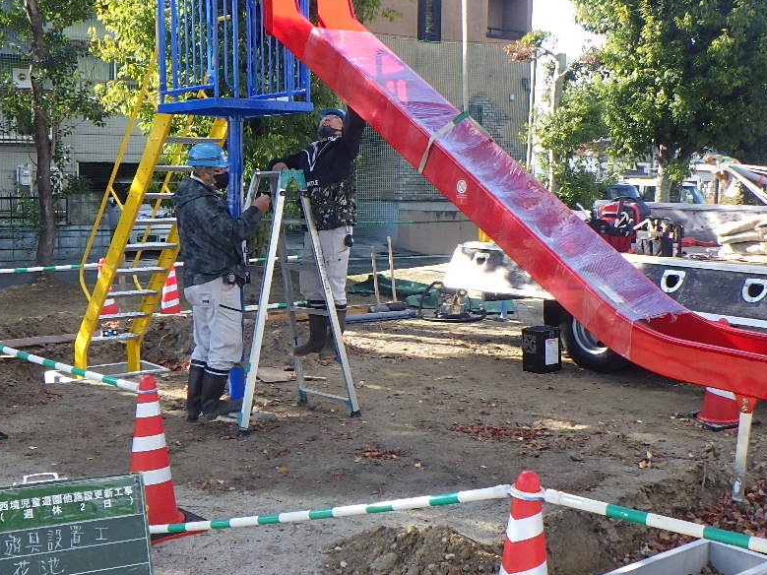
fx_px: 1019
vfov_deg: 31.5
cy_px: 300
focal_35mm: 46
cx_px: 353
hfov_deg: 41.2
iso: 125
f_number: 4.2
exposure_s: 1/200
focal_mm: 5
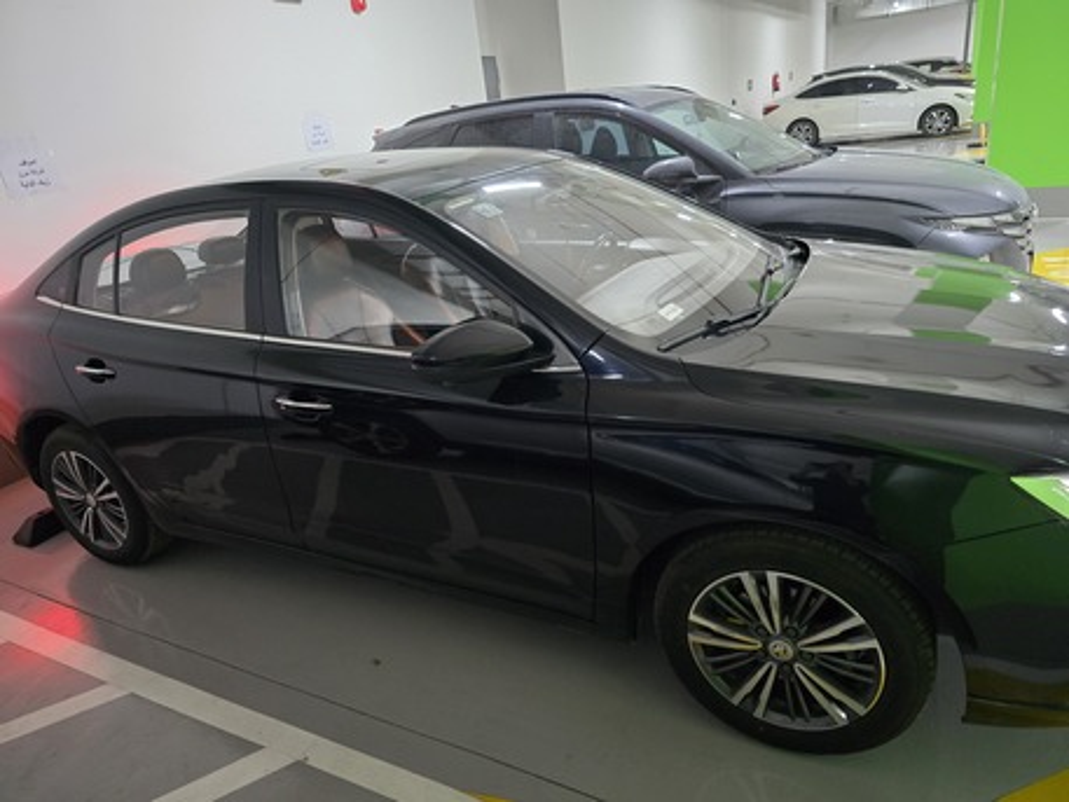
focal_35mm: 23
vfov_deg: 58.9
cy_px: 401
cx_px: 534
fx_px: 710
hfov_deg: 73.9
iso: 1600
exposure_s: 1/40
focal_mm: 6.3
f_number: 1.7
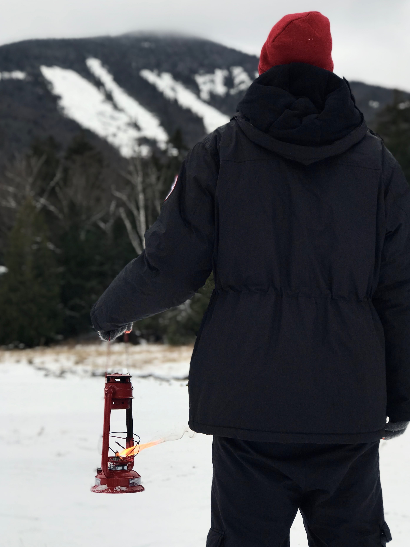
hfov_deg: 23.6
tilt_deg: +4.5
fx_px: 979
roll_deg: -0.4
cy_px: 278
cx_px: 211
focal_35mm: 62
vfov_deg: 31.2
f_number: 2.8
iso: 20
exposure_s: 1/414
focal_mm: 6.6
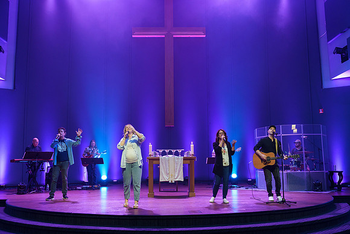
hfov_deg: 53.6
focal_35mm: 36
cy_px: 117
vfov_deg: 37.3
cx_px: 175
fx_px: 346
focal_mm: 35
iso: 1000
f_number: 3.5
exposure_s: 1/80
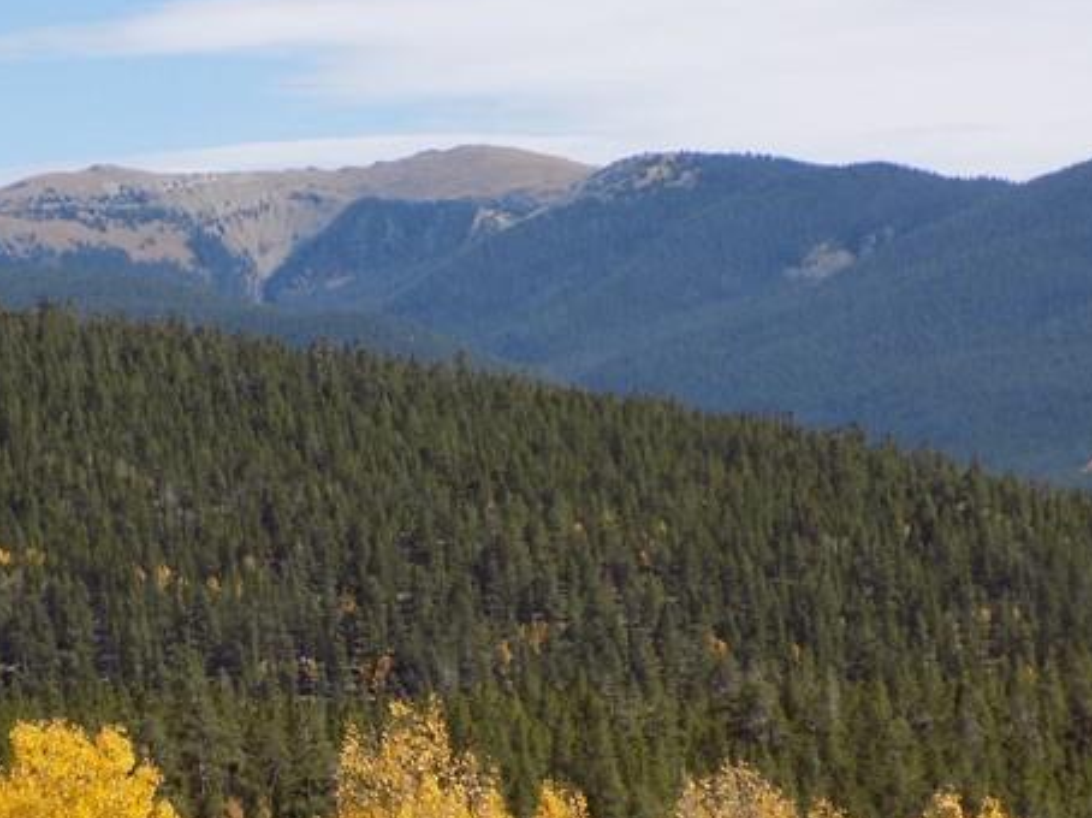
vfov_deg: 7.6
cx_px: 164
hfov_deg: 10.2
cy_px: 719
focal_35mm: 194
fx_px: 6117
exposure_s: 1/500
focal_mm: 15.3
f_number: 4.4
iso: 80
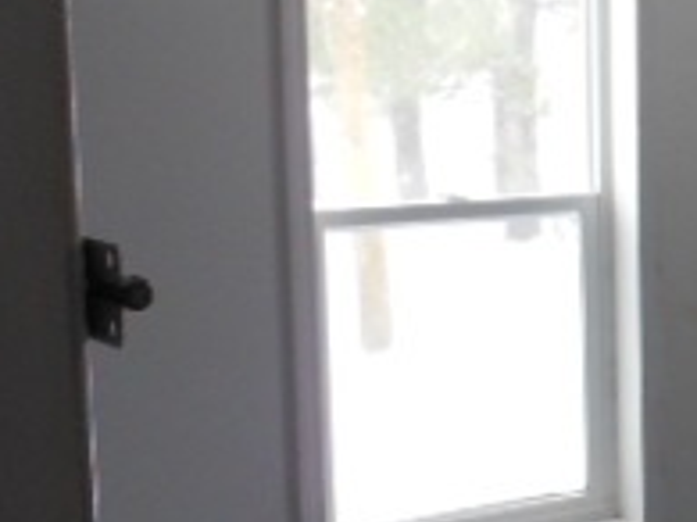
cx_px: 962
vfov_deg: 16.0
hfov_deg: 19.3
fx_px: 1851
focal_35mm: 92
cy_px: 307
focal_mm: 5
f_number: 3.7
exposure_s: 1/125
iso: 200
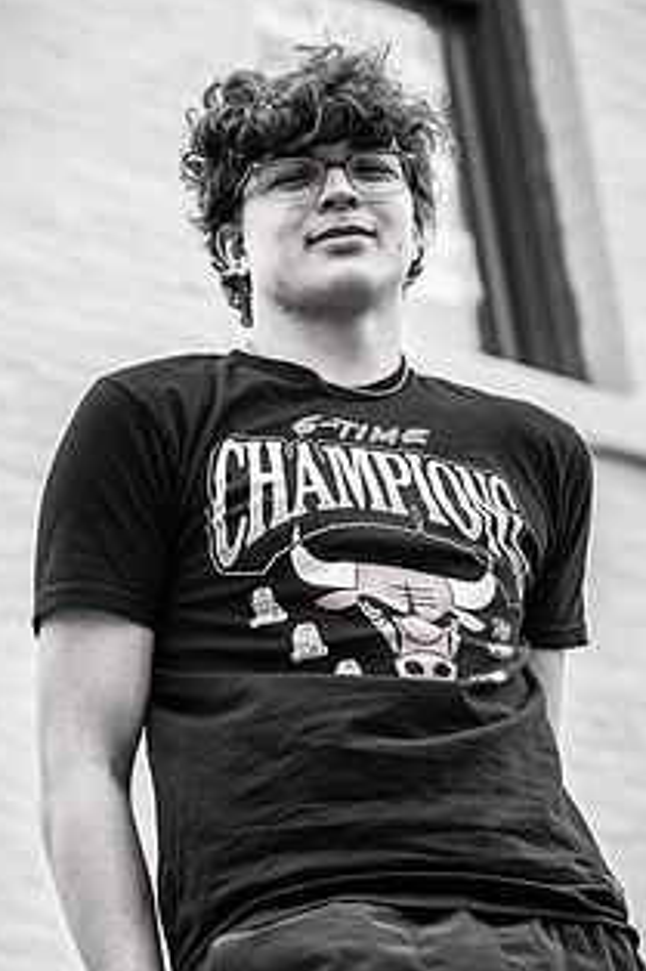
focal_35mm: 122
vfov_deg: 16.8
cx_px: 321
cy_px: 507
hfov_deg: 11.2
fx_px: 3287
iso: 50
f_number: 3.5
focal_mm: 85
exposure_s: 1/125
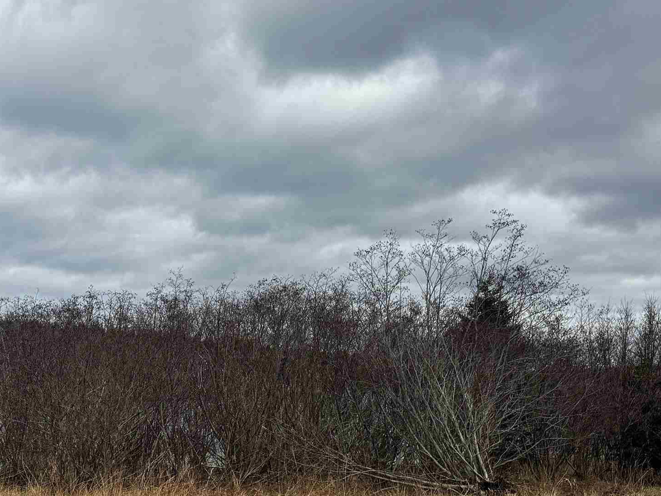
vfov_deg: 27.9
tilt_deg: -1.3
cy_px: 410
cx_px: 210
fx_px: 974
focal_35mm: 51
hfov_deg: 37.0
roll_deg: +0.1
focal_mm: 6.76
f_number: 1.78
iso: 80
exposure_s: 1/7092
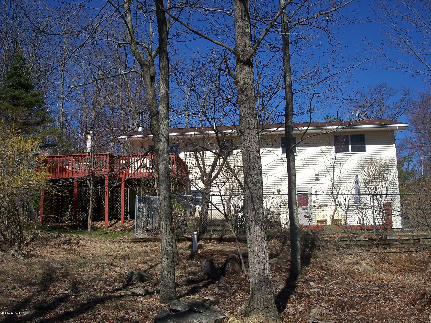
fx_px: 486
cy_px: 162
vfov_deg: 36.8
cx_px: 216
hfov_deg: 47.9
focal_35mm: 39
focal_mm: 8
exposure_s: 1/750
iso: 100
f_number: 5.6
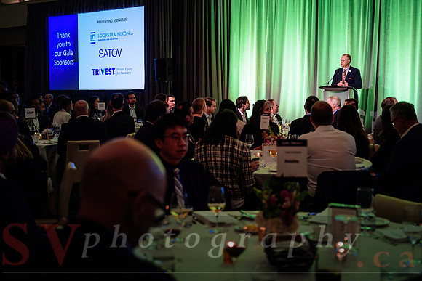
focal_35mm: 48
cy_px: 128
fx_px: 568
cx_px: 207
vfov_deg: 27.8
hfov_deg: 40.7
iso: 1000
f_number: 2.8
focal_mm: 43
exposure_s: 1/200
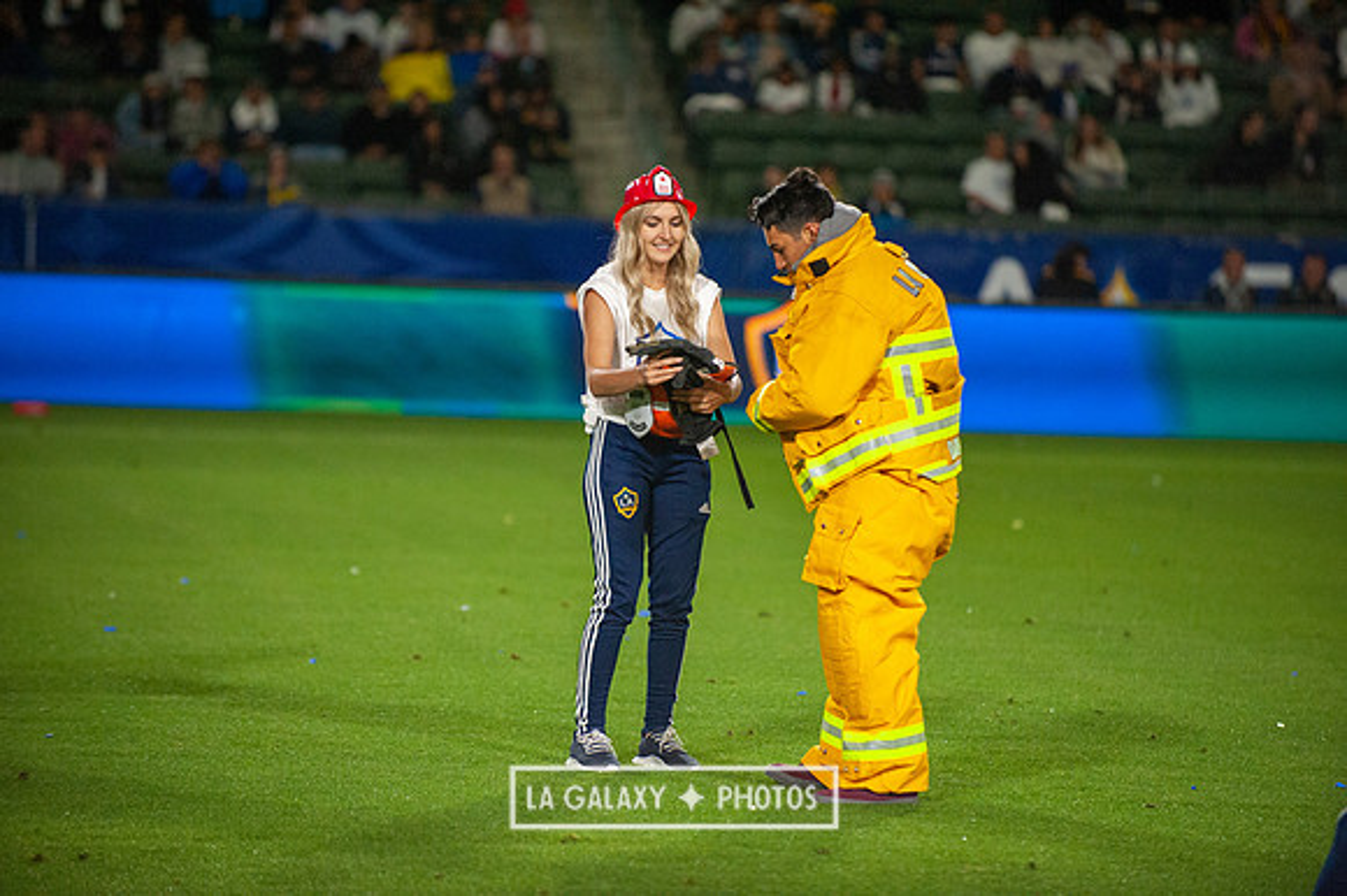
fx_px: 7479
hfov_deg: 10.3
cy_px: 448
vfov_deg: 6.9
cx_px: 674
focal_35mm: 200
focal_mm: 200
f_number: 2.8
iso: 3200
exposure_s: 1/2500
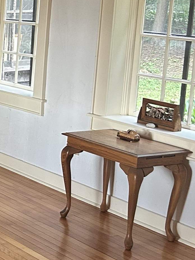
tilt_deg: -10.5
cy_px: 91
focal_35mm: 86
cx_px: -147
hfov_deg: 15.1
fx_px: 646
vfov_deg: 22.7
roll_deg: -1.0
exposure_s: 1/60
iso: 320
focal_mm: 5.7
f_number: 1.5
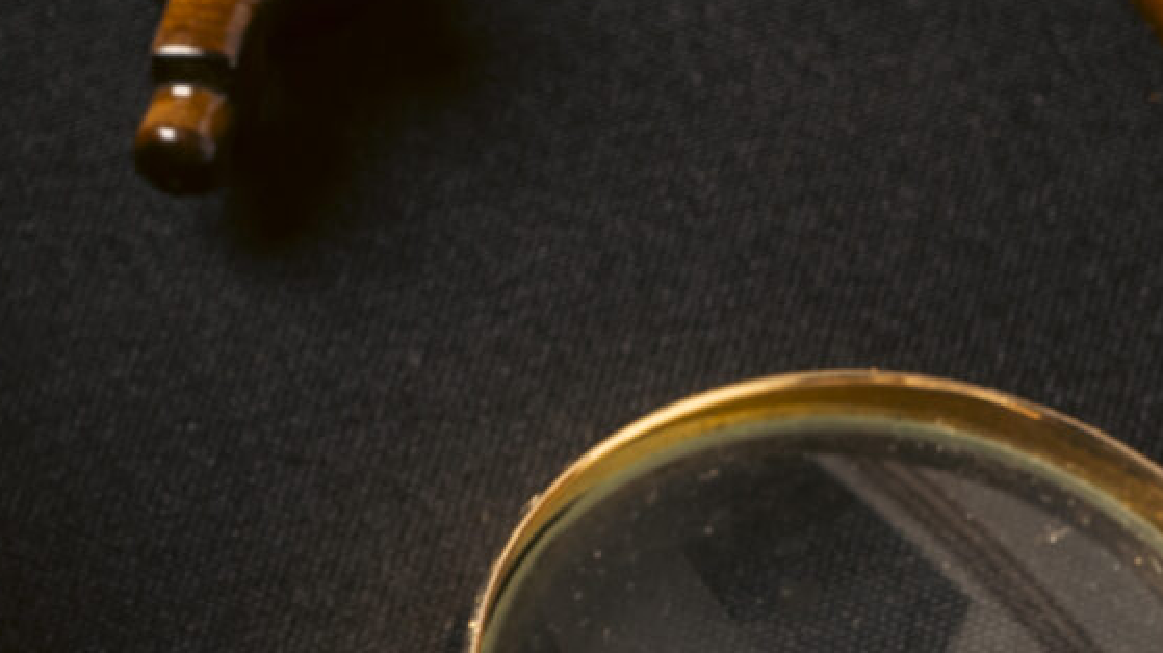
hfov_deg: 8.6
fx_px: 7399
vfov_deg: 5.1
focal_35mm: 240
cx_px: -980
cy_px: 249
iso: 125
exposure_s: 1/200
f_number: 10
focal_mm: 50
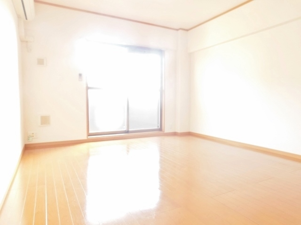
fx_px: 200
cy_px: 112
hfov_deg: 73.9
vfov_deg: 58.9
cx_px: 150
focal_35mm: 23
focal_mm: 4
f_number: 3
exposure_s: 1/20
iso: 400
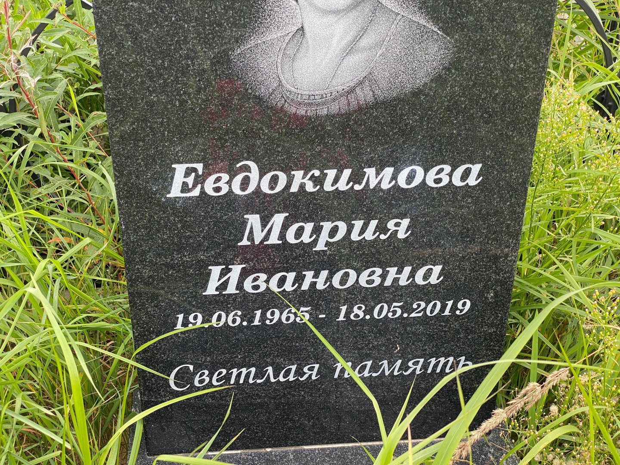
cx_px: 310
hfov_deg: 36.8
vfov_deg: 28.0
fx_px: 931
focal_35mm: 52
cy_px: 232
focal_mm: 6
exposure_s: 1/148
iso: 20
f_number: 2
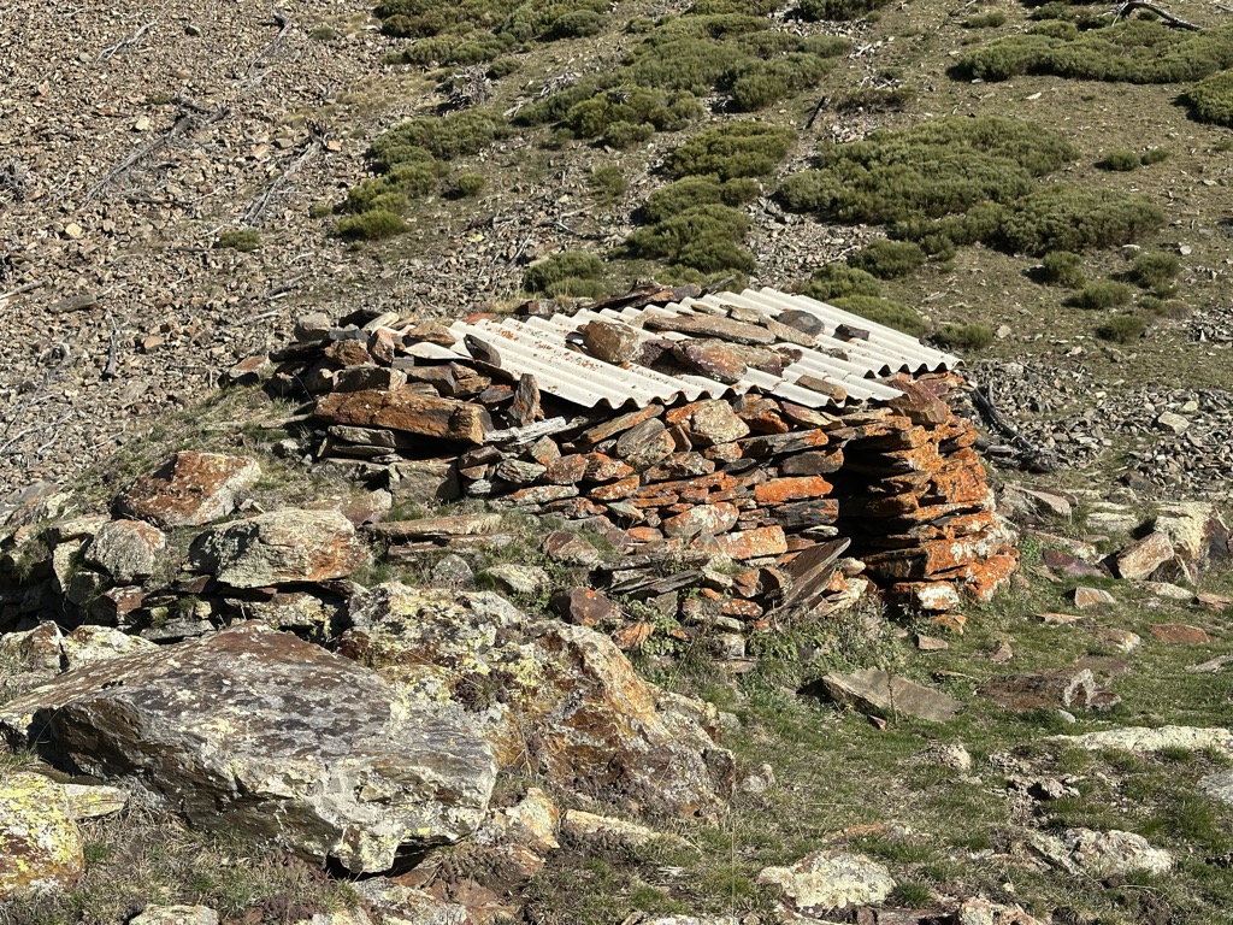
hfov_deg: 39.7
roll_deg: +8.9
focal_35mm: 48
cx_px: 616
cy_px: 462
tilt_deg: -3.8
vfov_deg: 30.3
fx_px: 1710
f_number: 1.78
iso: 64
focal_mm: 6.86
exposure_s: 1/3155
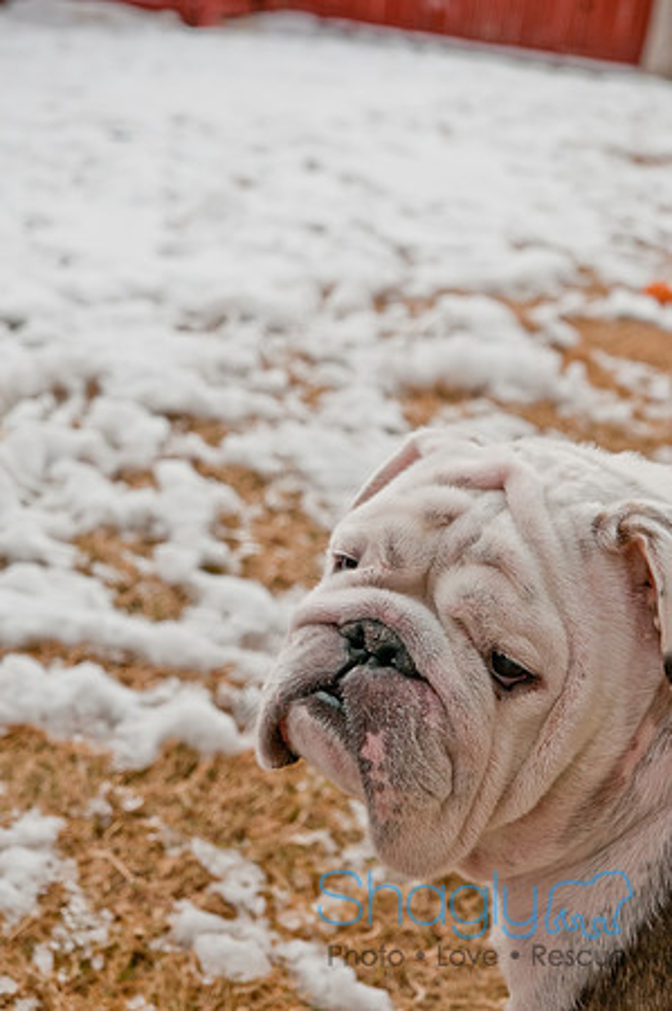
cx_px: 336
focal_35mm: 75
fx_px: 2105
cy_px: 506
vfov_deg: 27.0
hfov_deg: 18.1
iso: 400
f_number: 5.6
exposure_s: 1/500
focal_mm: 50
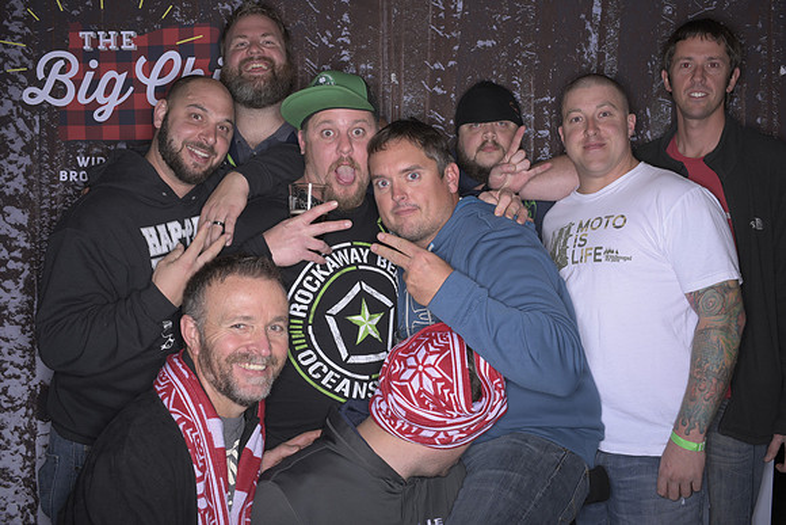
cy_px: 262
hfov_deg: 54.4
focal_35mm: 35
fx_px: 764
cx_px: 393
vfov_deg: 37.9
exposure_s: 1/250
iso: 64
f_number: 11
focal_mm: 35
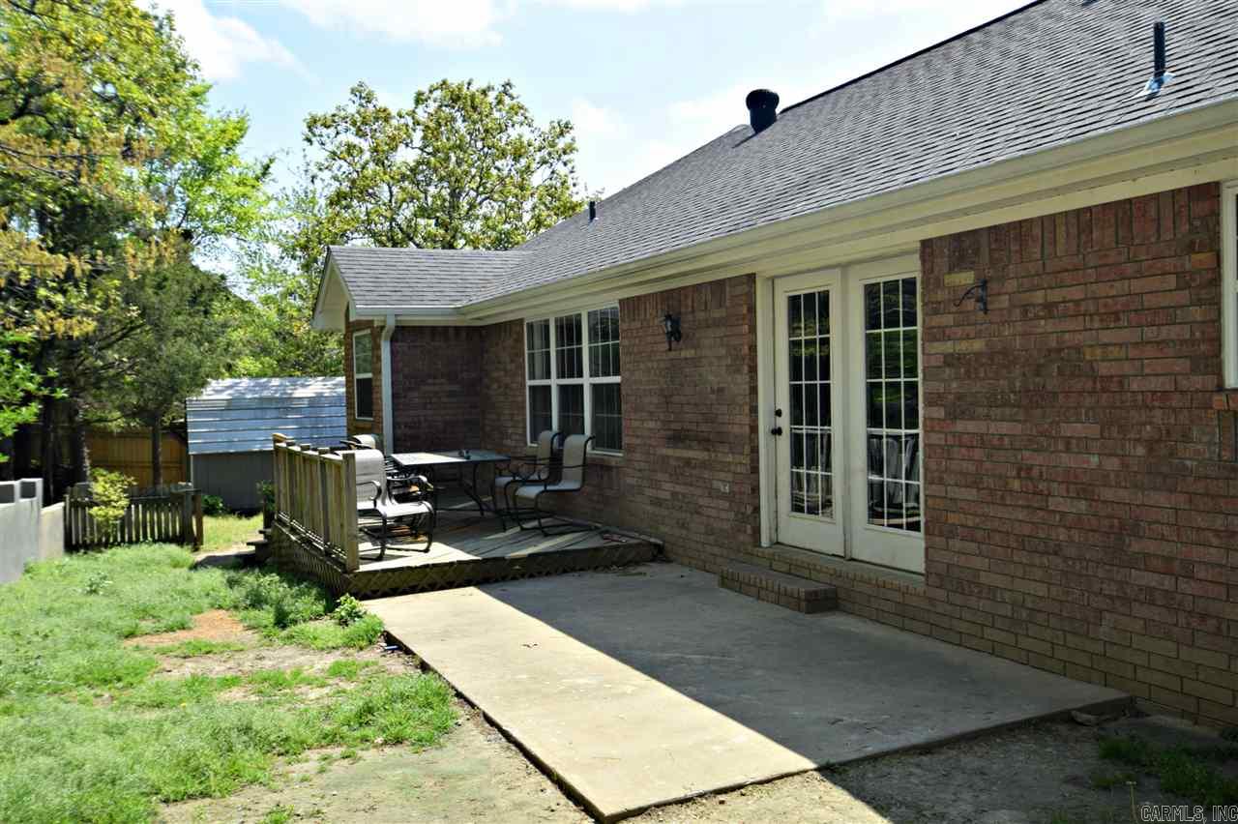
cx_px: 619
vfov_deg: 43.6
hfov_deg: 62.0
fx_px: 1031
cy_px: 412
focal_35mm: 30
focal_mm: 20
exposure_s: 1/320
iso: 200
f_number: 9
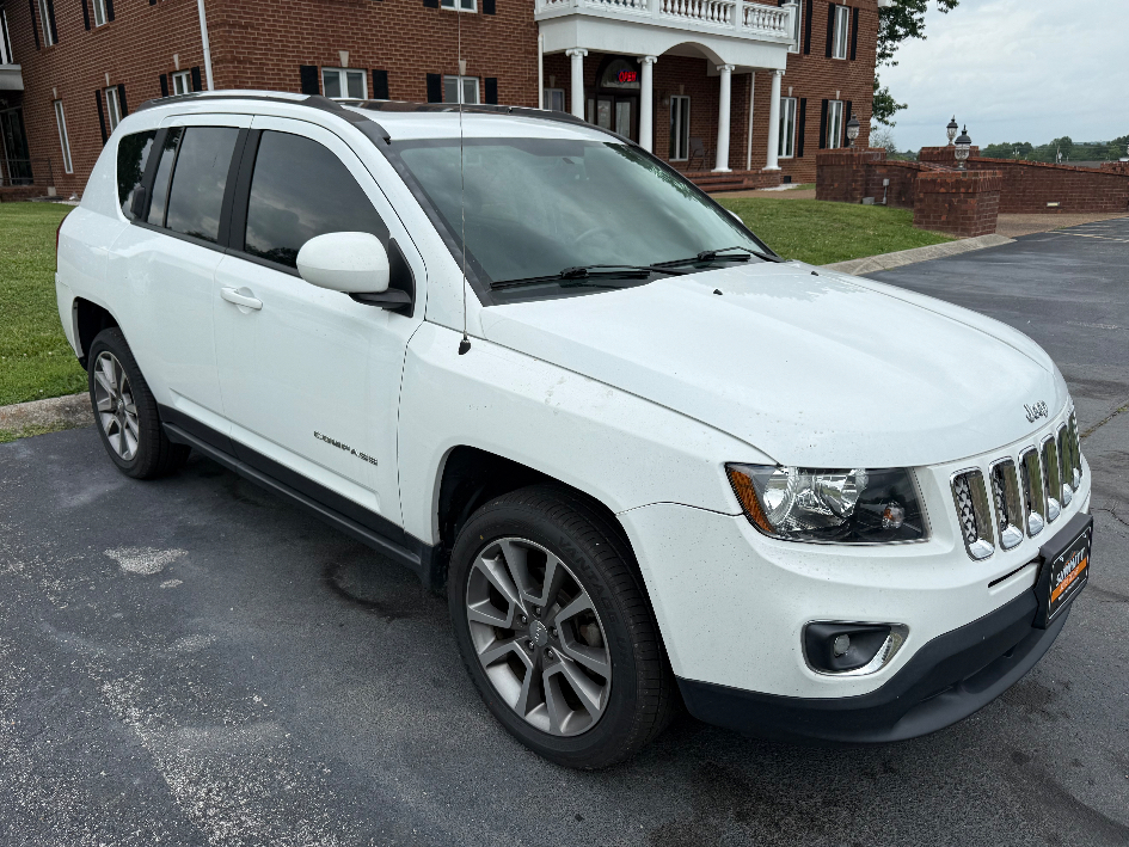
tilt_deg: -13.9
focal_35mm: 26
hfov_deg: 67.3
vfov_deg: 53.0
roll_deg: +1.0
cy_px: 399
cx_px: 550
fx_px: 848
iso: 80
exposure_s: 1/2525
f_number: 1.78
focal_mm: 6.76
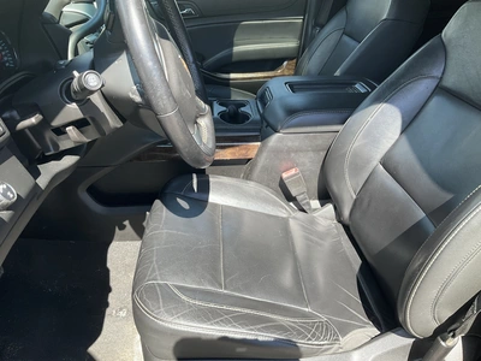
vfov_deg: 48.2
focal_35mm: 29
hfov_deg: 61.7
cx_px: 240
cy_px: 180
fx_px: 403
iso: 20
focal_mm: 3
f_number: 1.8
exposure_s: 1/172
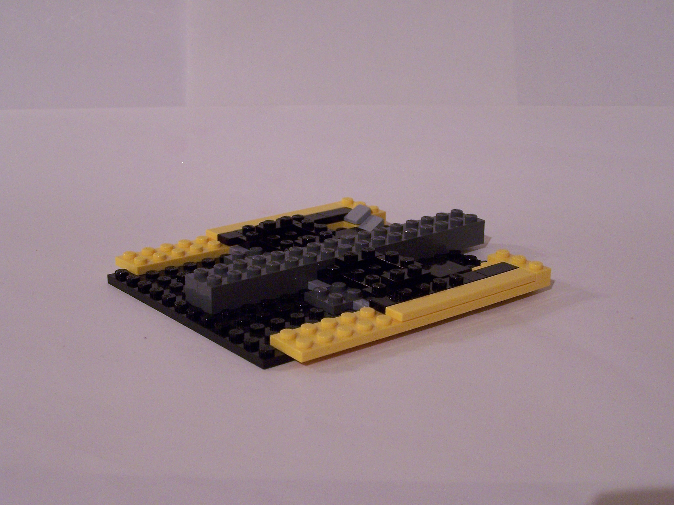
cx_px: 337
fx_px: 1246
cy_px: 252
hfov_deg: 30.3
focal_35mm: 64
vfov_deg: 22.9
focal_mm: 10.7
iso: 200
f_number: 3.2
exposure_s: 1/8
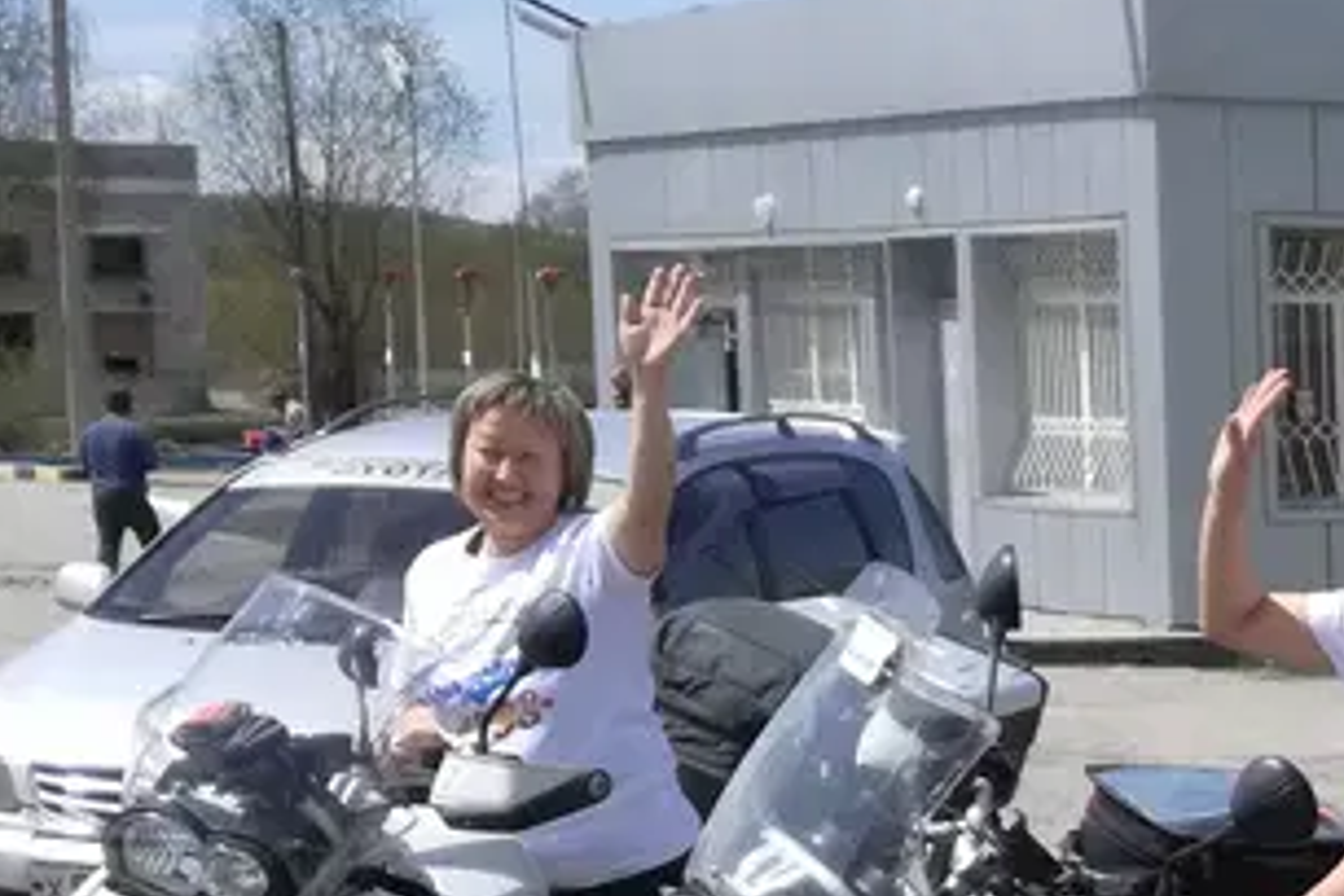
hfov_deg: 16.4
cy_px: 817
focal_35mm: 110
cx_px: 2209
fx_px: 4106
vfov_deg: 12.4
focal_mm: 3.79
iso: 50
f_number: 2
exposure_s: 1/1337
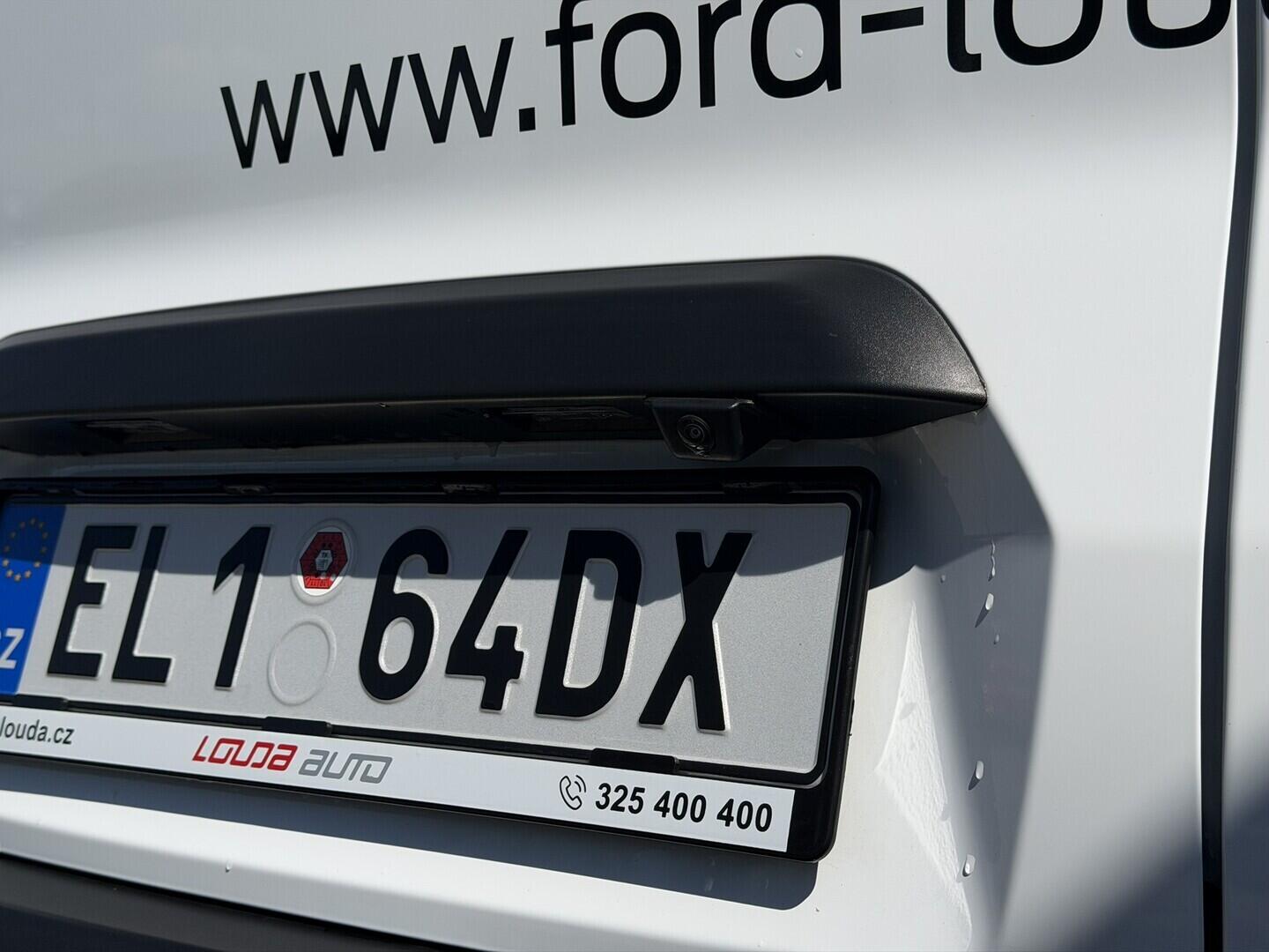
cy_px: 476
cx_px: 634
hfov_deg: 39.7
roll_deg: -0.9
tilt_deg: -0.4
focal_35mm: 48
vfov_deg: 30.3
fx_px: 1760
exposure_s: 1/11364
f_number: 1.78
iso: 64
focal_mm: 6.76
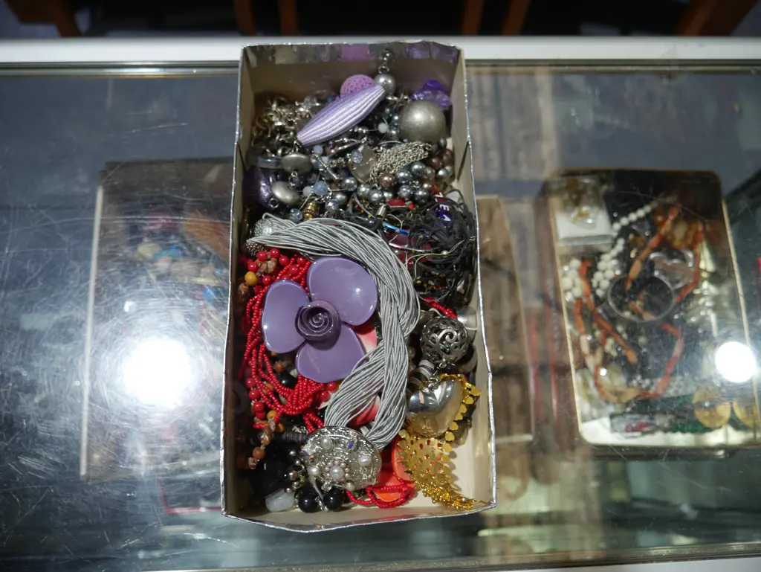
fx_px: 616
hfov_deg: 63.4
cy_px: 286
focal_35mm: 28
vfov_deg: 49.8
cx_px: 380
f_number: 3.5
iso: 200
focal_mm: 14
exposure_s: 1/80
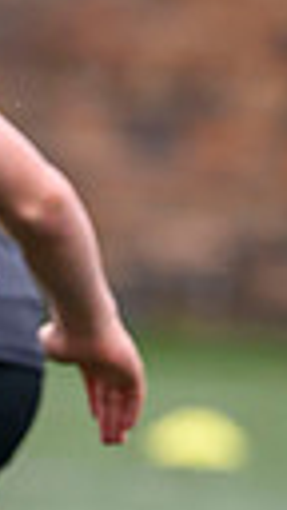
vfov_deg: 0.9
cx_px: -567
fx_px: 33241
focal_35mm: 2457
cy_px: 393
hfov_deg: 0.5
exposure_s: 1/2000
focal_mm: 400
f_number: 4
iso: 1000
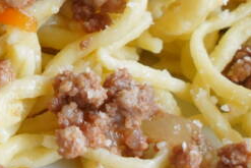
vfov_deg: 5.4
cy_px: -100
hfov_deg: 8.0
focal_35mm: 253
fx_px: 1765
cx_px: -62
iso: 3200
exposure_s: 1/50
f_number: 8
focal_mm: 61
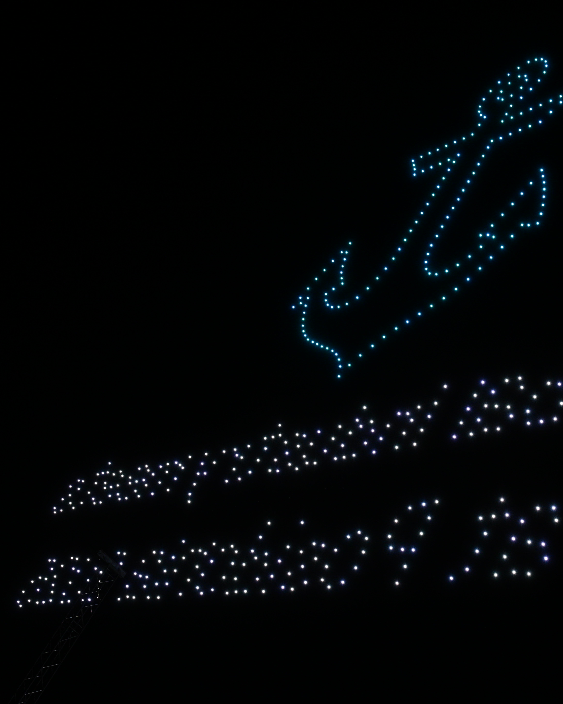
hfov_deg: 26.0
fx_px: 1208
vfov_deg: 32.5
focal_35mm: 58
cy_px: 353
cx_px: 412
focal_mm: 41
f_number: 4
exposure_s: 1/60
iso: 1250
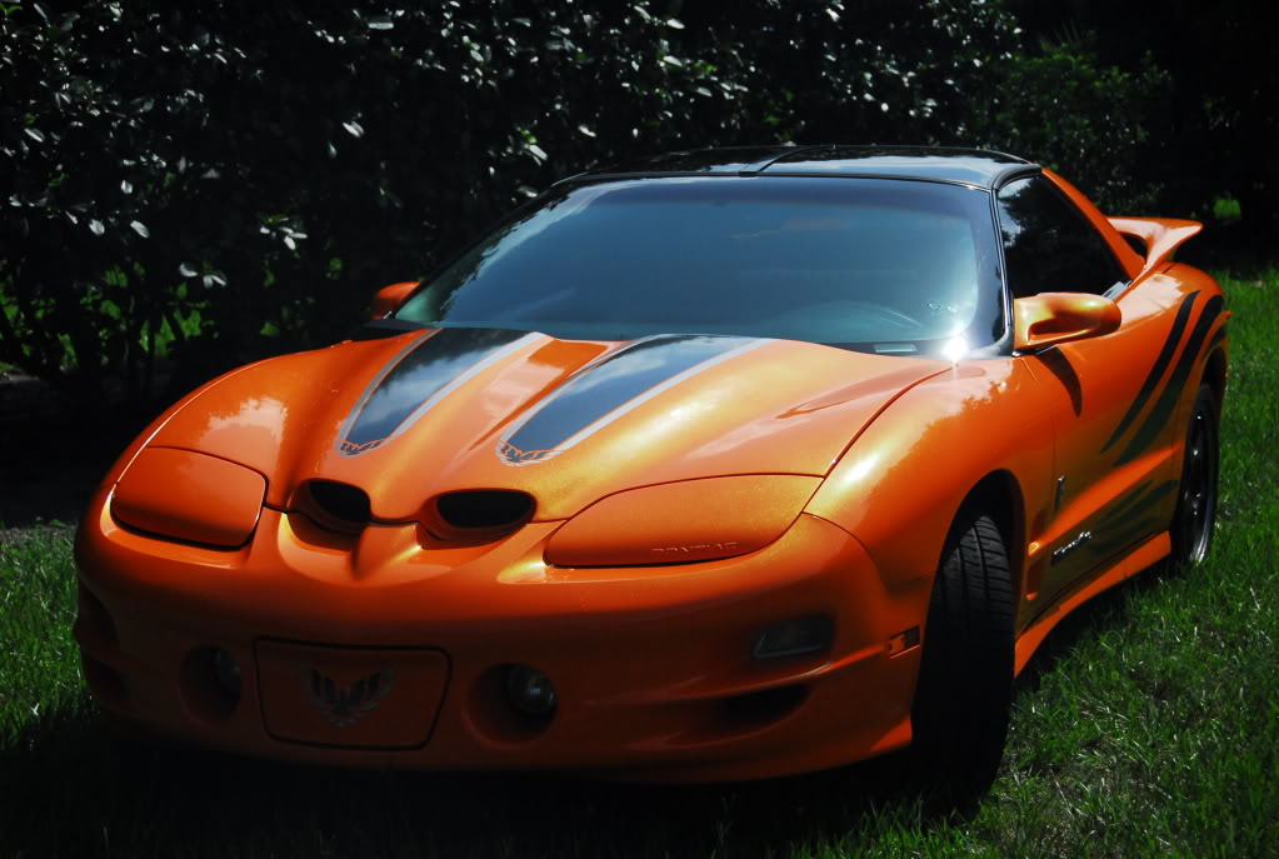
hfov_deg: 25.9
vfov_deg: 17.6
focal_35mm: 78
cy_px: 430
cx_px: 640
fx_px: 2777
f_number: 4.8
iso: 640
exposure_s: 1/8000
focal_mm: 52
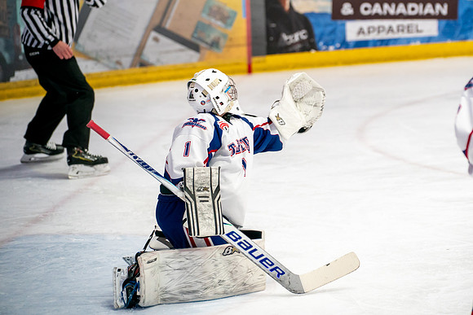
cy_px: 105
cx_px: 315
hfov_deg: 10.8
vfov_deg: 7.2
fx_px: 2507
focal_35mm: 191
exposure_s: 1/800
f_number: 3.2
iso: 2500
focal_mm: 143
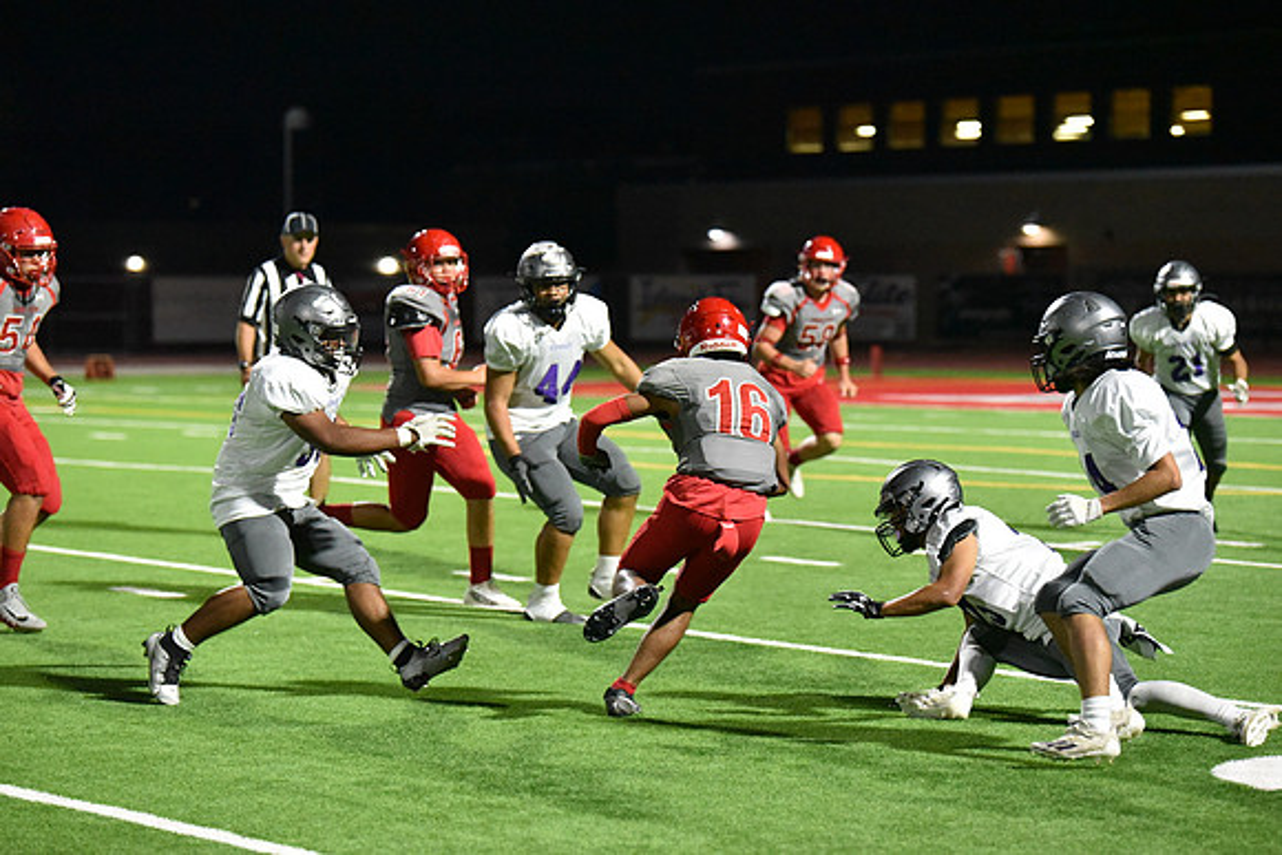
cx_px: 641
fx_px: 4345
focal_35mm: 122
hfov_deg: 16.8
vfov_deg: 11.2
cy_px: 428
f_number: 2.8
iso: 12800
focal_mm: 122
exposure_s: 1/1000
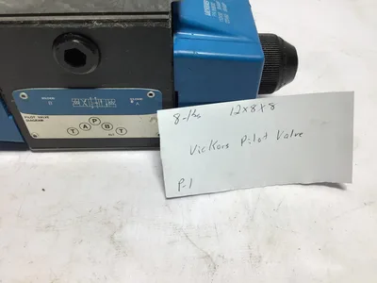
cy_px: 142
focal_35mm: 31
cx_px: 188
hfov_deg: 58.4
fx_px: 338
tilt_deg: -48.6
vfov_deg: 45.4
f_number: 2.4
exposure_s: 1/120
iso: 32
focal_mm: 3.3
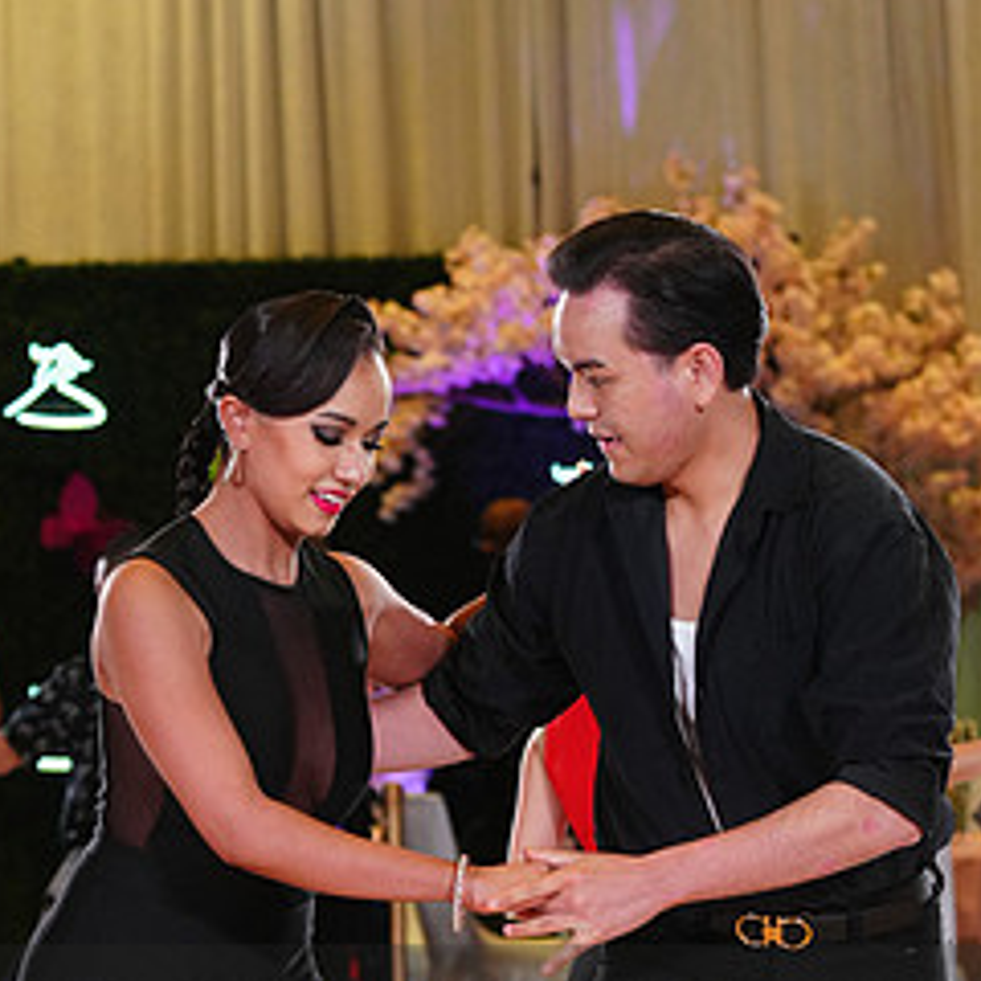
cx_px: 439
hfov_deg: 11.1
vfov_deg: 10.9
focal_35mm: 158
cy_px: 1083
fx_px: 5066
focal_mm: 77
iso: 1600
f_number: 4
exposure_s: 1/400
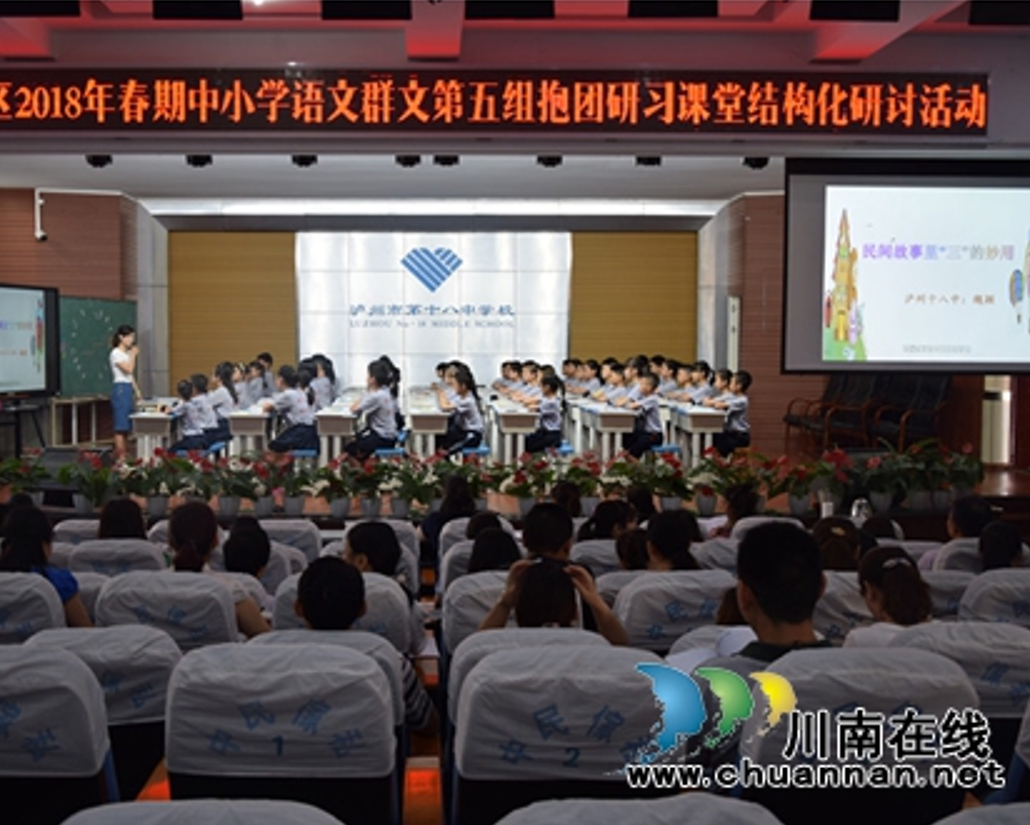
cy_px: 414
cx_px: 440
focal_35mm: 41
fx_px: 1250
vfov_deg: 36.5
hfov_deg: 44.6
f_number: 3.8
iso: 100
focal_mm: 24
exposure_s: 1/15
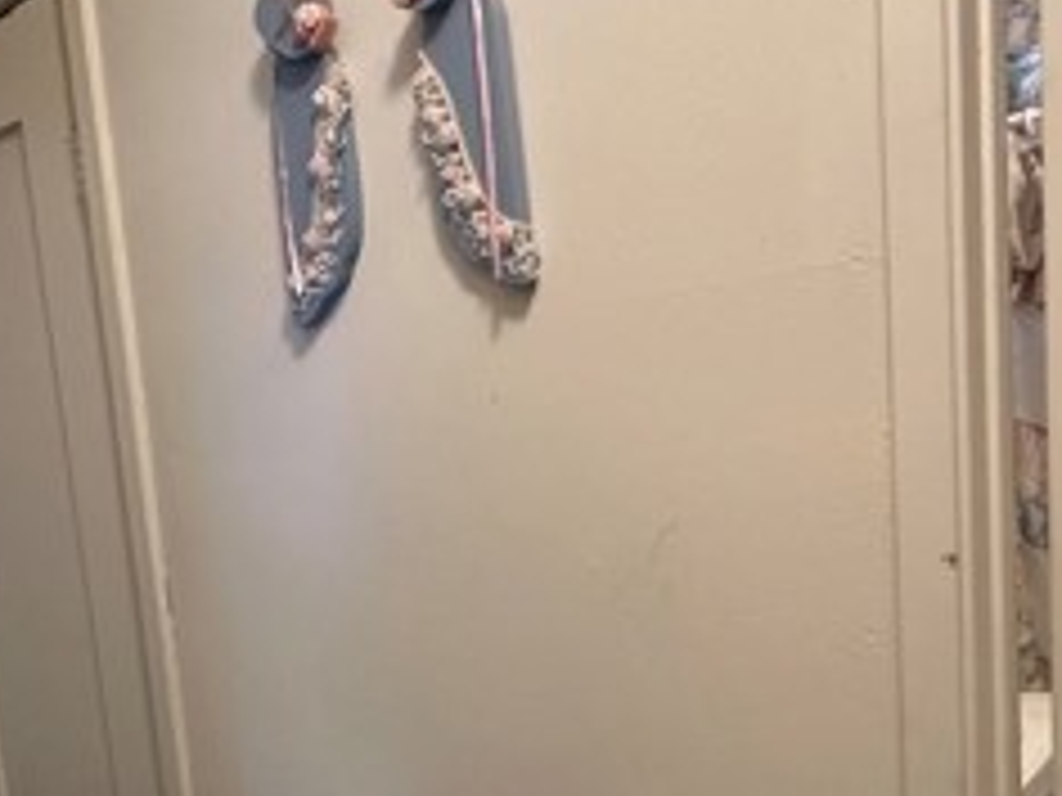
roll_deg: +5.3
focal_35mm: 38
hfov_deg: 48.7
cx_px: 436
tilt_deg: -7.6
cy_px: 585
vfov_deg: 36.9
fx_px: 1166
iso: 400
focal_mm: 2.22
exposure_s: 1/60
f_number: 2.2
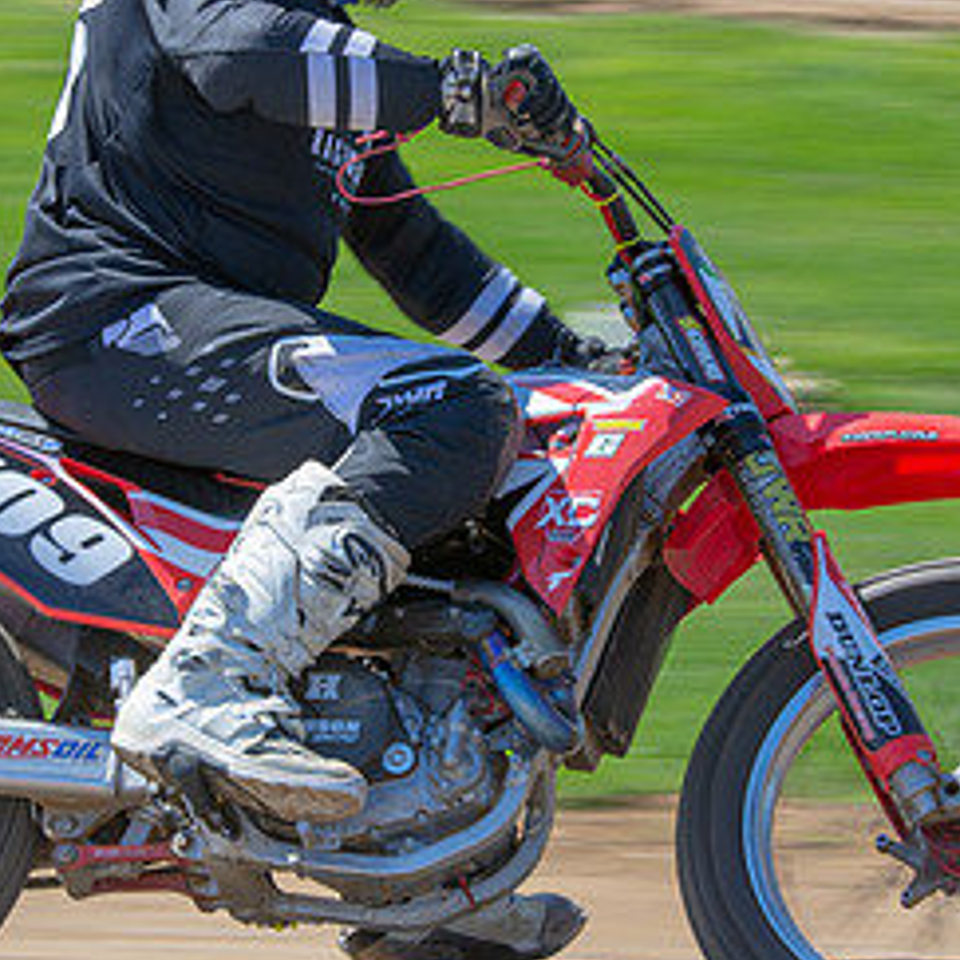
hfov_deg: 7.0
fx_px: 7844
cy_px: 385
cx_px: 478
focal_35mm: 250
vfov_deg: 7.0
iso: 125
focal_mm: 82
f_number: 8
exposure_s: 1/160
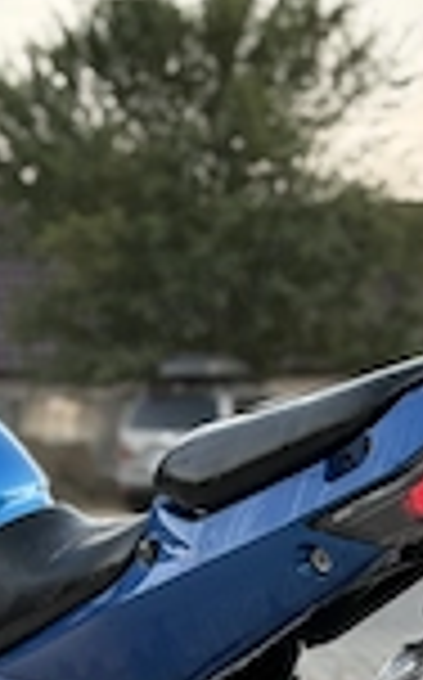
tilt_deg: -5.6
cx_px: 86
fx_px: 2701
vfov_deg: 14.1
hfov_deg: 8.9
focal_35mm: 146
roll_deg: -1.0
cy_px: 703
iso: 125
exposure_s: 1/60
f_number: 1.6
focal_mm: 5.96
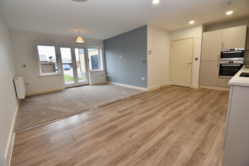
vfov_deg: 77.3
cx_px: 124
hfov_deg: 100.4
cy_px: 83
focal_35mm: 15
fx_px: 104
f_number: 7.1
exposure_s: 1/80
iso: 800
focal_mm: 10
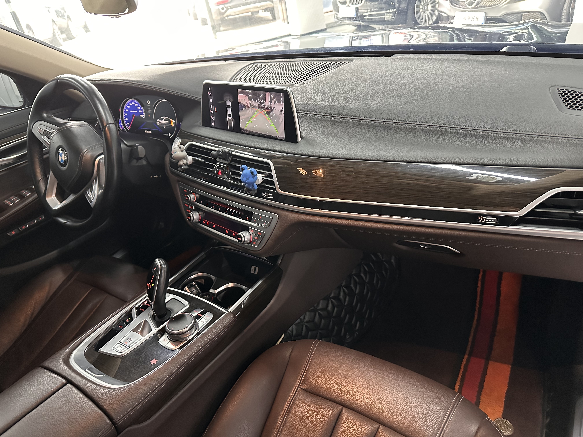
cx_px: 292
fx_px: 404
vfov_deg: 56.8
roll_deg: +10.1
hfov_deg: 71.6
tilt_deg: -30.9
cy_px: 218
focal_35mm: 24
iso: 640
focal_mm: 6.86
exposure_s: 1/33
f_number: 1.78
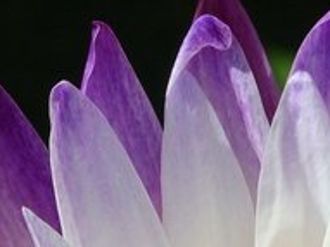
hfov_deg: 1.4
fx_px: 13128
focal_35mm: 1378
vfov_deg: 1.1
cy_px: 330
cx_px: 314
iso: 80
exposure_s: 1/320
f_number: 5.6
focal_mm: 74
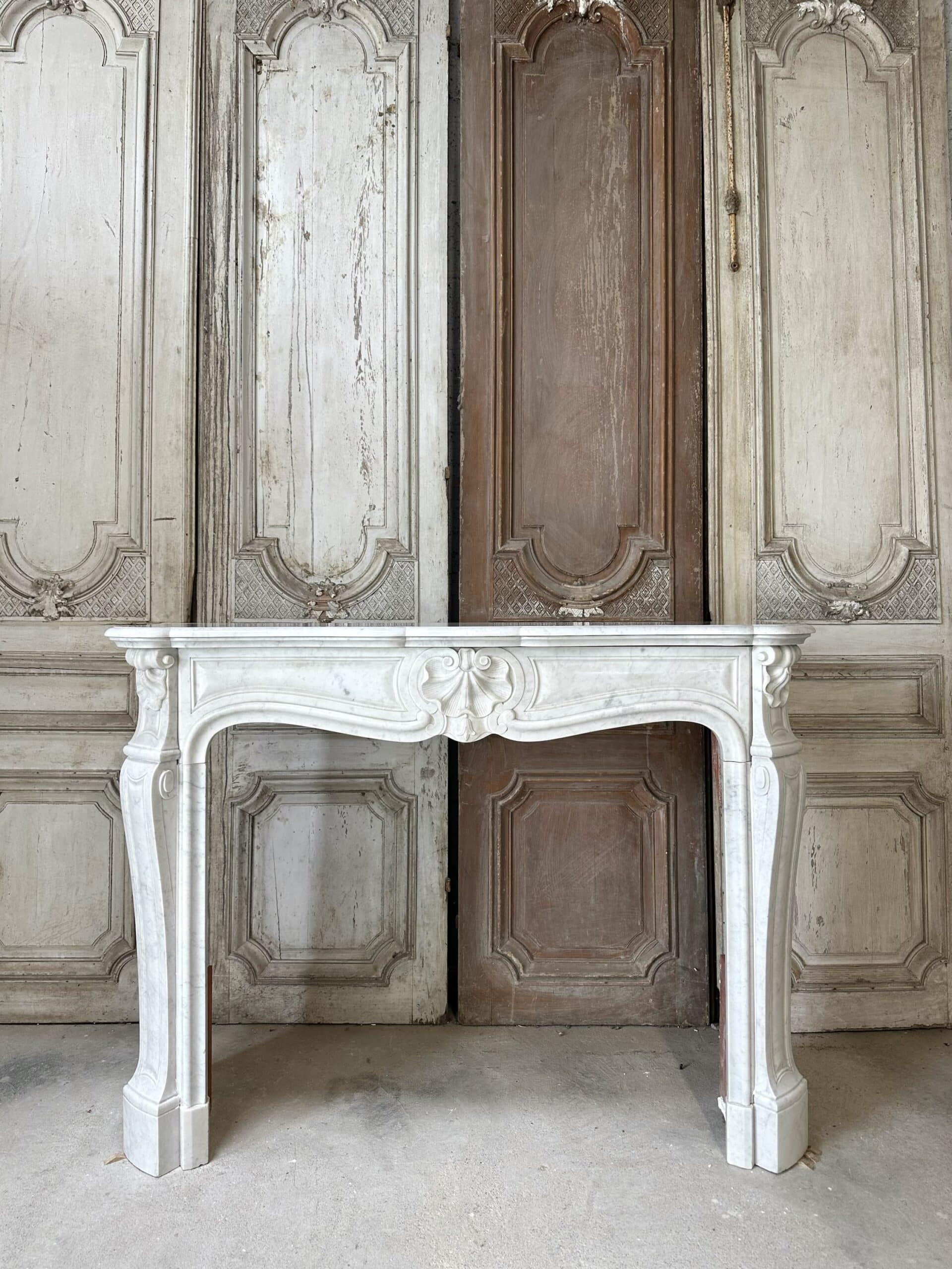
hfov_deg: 56.8
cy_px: 634
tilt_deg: -1.4
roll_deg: -0.3
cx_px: 476
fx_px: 880
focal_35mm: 24
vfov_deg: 71.6
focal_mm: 6.86
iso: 100
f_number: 1.78
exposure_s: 1/100
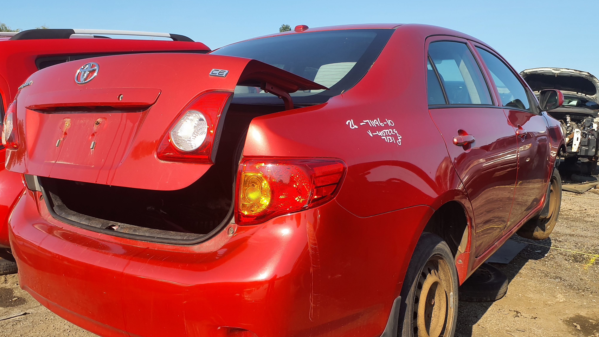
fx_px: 476
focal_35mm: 30
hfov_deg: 64.3
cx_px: 295
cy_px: 204
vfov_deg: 38.8
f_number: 1.9
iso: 40
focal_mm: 3.58
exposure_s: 1/1368
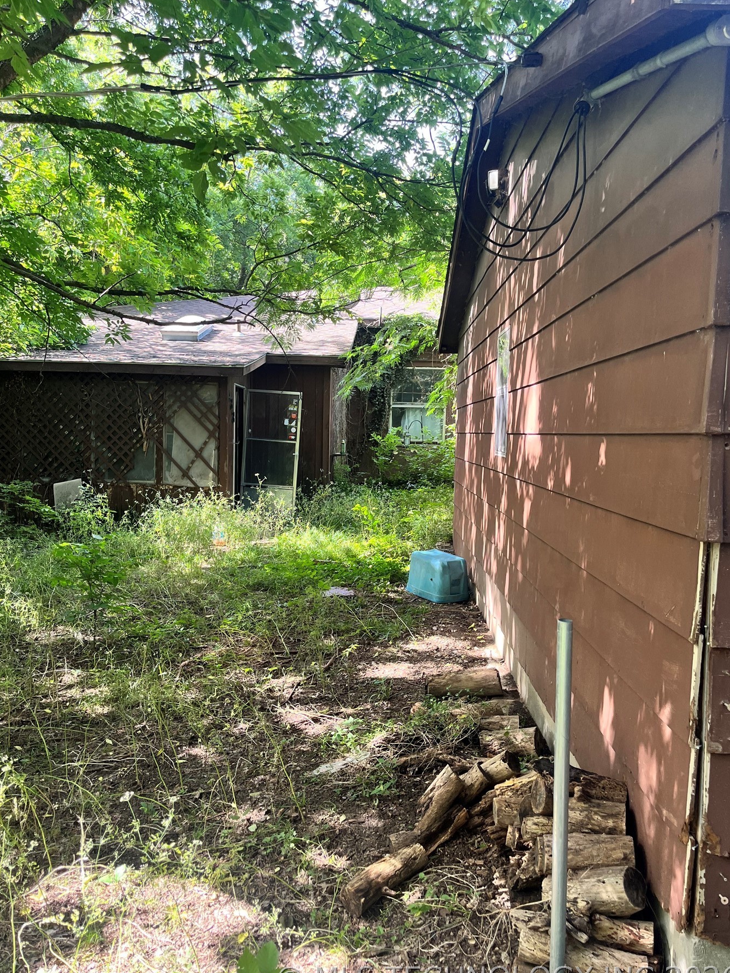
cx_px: 354
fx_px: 787
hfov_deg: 49.7
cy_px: 478
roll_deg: -0.8
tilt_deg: -4.5
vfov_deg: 63.4
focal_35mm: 28
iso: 80
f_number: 1.6
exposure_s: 1/121
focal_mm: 5.1
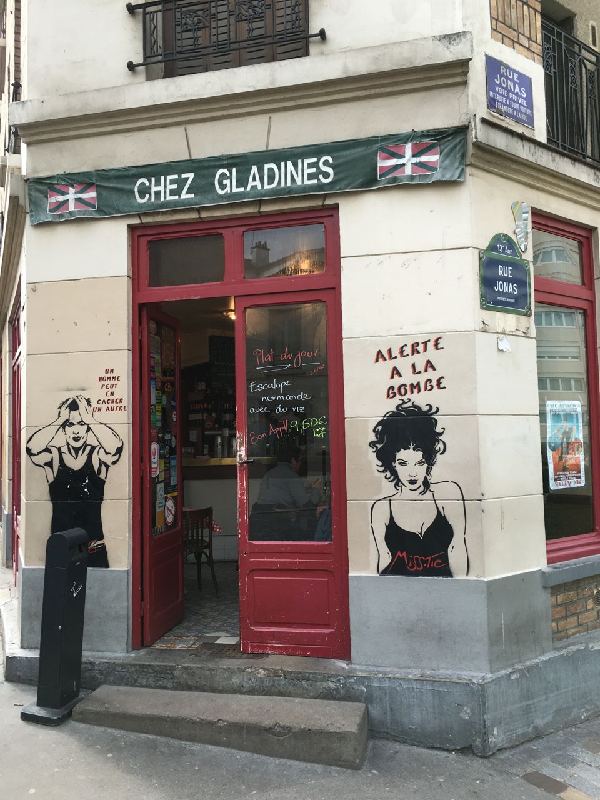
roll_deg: +0.8
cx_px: 300
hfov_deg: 48.2
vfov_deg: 61.7
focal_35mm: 29
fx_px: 670
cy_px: 400
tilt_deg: +2.3
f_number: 2.2
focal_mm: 4.15
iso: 25
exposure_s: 1/356
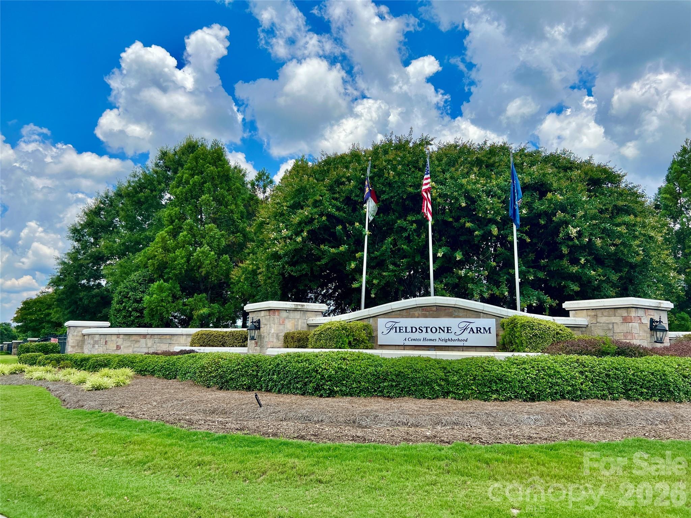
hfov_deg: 67.3
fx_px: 519
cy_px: 259
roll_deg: -0.6
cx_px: 346
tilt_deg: +9.1
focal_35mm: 26
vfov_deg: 53.1
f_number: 1.5
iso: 50
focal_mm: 5.7
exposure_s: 1/3704
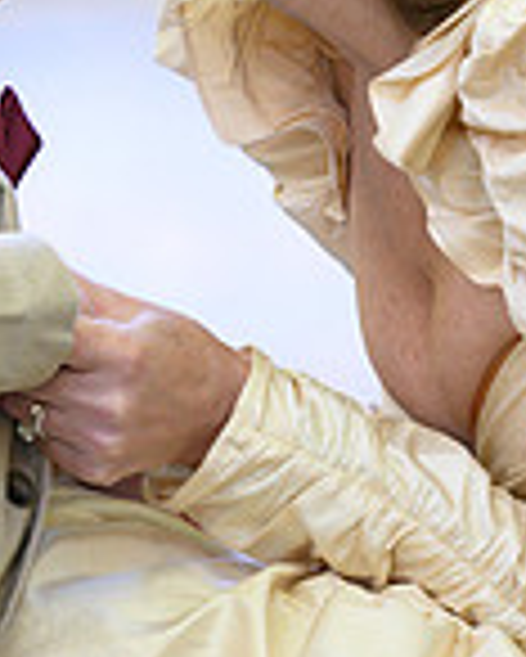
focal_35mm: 633
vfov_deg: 3.1
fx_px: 12305
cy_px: -108
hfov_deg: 2.4
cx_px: 67
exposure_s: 1/200
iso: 1600
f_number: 3.2
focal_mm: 170
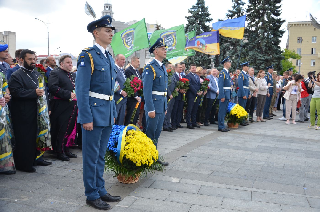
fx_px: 293
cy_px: 106
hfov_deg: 57.3
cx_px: 160
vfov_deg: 39.8
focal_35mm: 33
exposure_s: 1/400
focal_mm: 22
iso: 250
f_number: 5.6
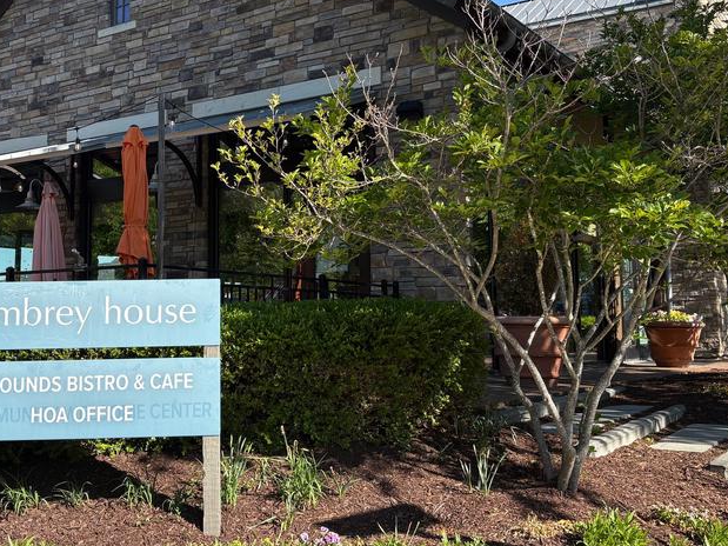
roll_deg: +0.3
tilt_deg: +6.9
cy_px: 226
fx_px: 904
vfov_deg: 33.5
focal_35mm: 43
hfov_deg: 43.7
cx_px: 294
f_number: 1.6
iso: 50
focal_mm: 5.96
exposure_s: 1/1239
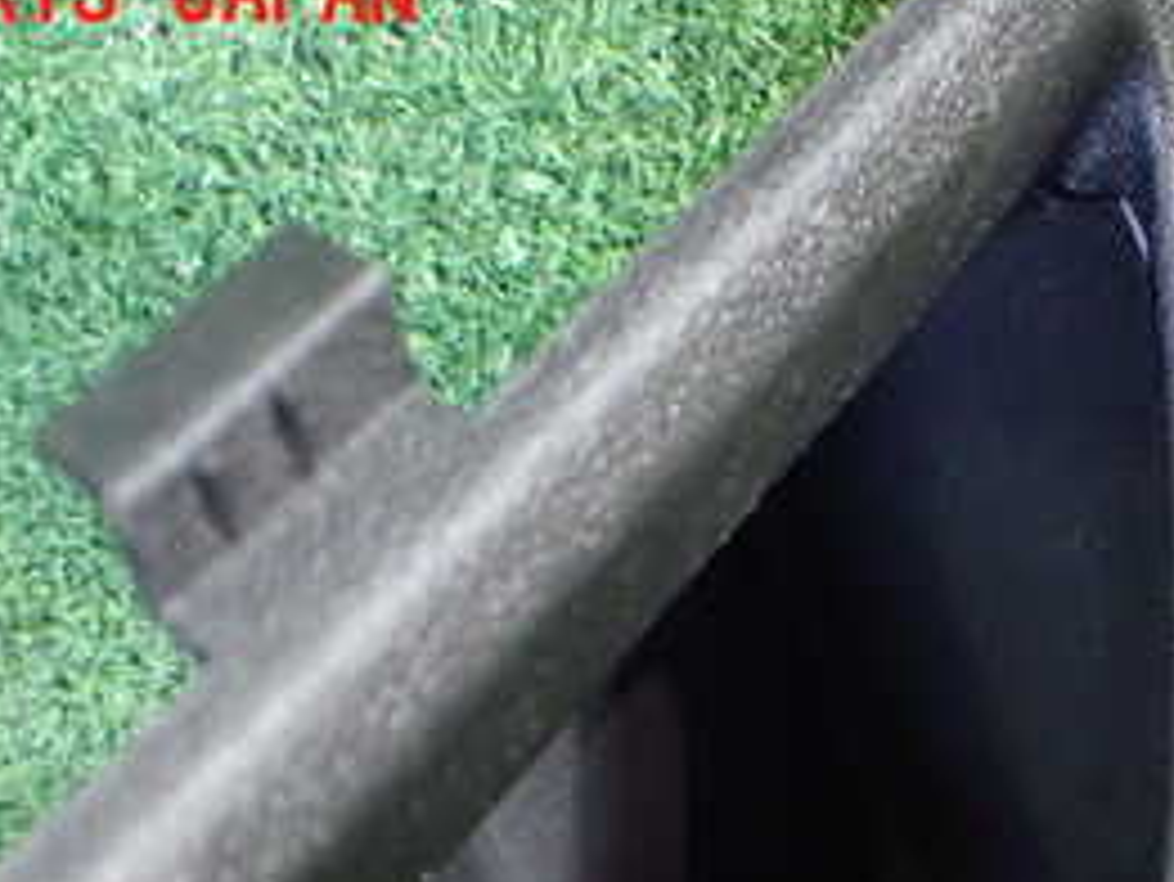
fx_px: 2341
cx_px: 949
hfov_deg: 27.6
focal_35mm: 69
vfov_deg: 20.4
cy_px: 950
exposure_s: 1/30
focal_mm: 5.4
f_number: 2.3
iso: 800
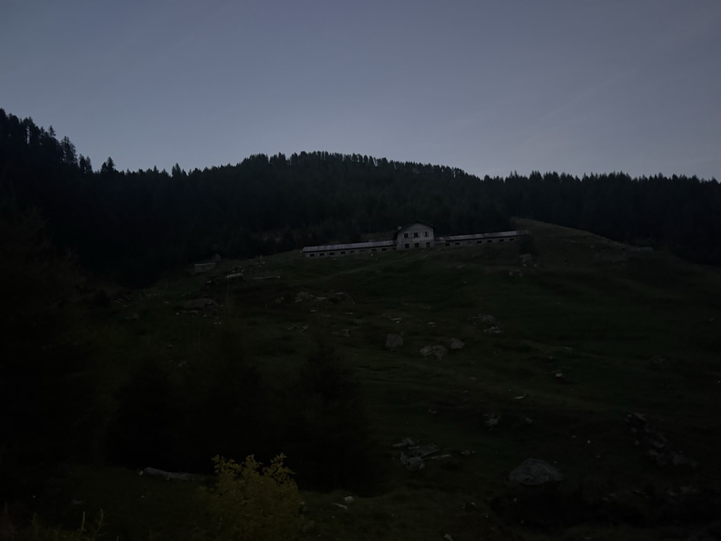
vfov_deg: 56.8
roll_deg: +3.9
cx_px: 360
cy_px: 270
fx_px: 500
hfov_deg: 71.6
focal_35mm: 24
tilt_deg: +6.1
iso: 1600
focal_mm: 6.76
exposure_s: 1/16
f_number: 1.78
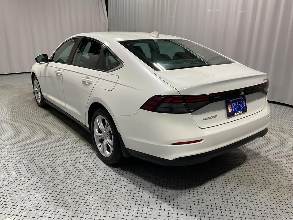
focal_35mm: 29
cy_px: 110
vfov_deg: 48.2
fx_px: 245
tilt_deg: -16.6
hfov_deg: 61.7
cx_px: 146
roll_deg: +0.6
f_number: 1.8
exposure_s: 1/60
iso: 32
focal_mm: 3
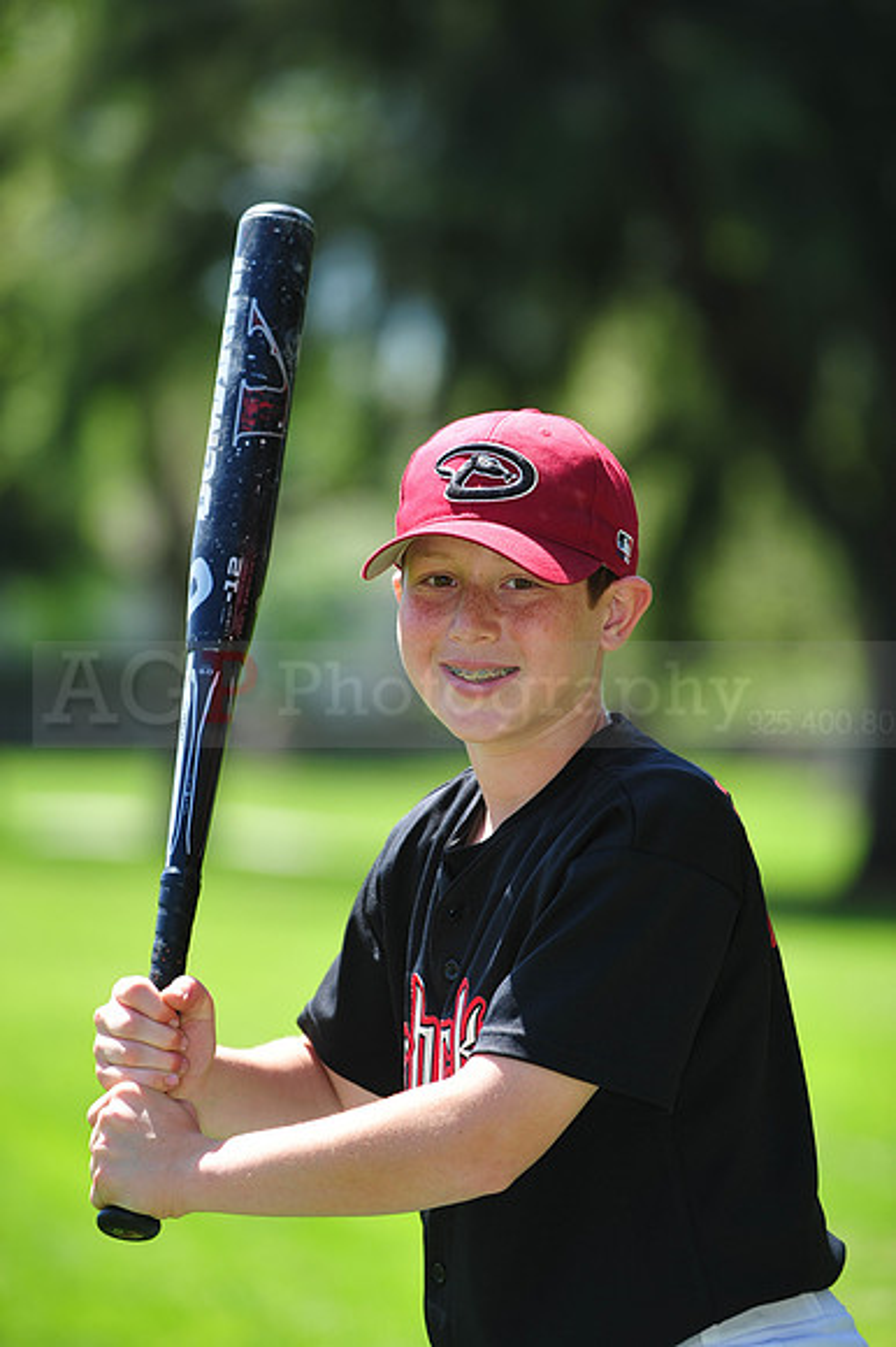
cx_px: 448
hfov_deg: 6.9
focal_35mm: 200
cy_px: 674
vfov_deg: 10.3
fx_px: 7475
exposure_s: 1/500
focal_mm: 200
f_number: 4.5
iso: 200
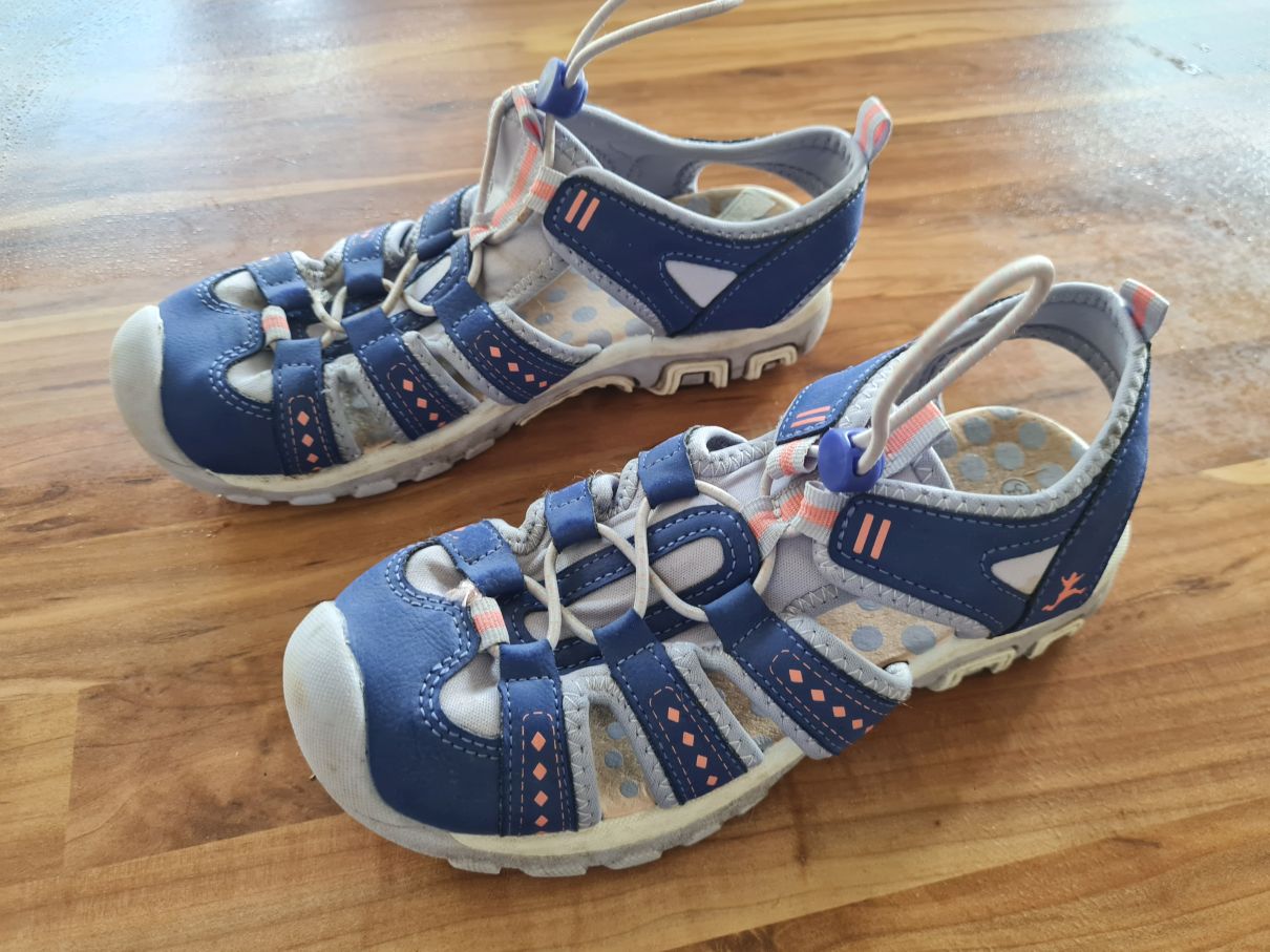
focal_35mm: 26
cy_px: 476
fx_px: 954
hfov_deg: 67.3
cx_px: 635
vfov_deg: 53.0
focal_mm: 5.4
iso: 200
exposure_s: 1/50
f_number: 1.8
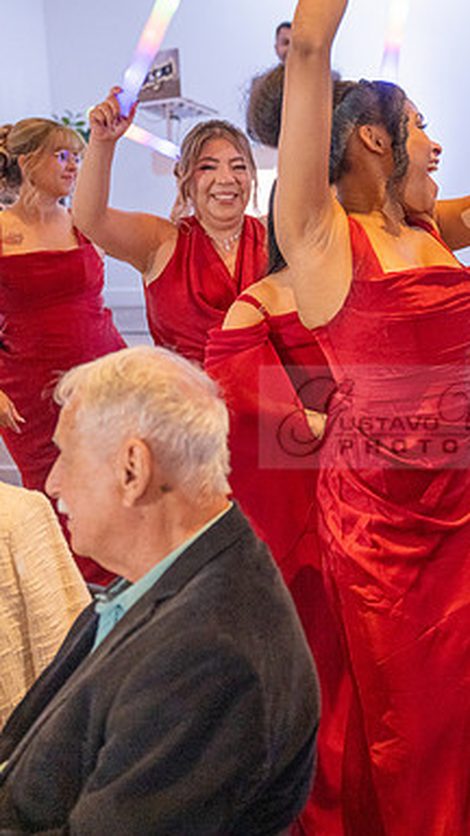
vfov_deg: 36.6
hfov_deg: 20.5
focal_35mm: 57
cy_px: 417
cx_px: 448
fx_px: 1263
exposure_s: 1/200
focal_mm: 36
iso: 2000
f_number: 2.8
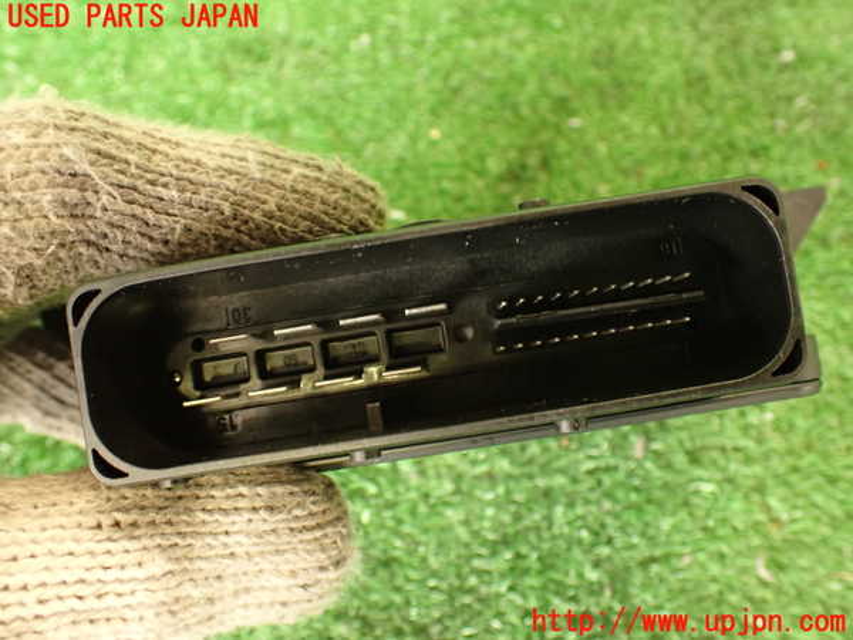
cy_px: 320
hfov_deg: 56.8
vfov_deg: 44.2
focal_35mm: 32
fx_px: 789
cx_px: 426
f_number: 2.4
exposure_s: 1/30
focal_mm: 5.79
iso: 400
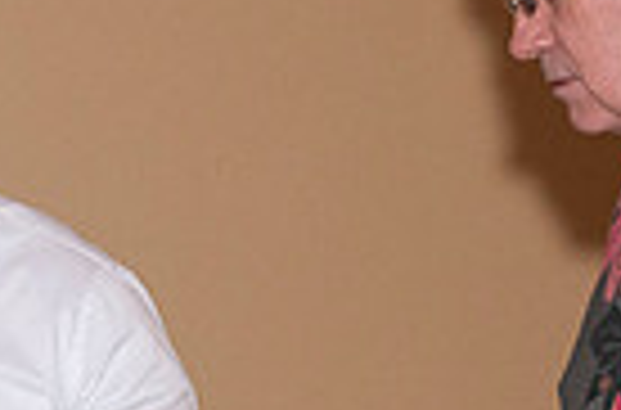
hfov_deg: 8.2
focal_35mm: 253
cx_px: 369
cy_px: 399
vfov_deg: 5.4
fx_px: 4349
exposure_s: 1/80
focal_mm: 40
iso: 800
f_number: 5.6
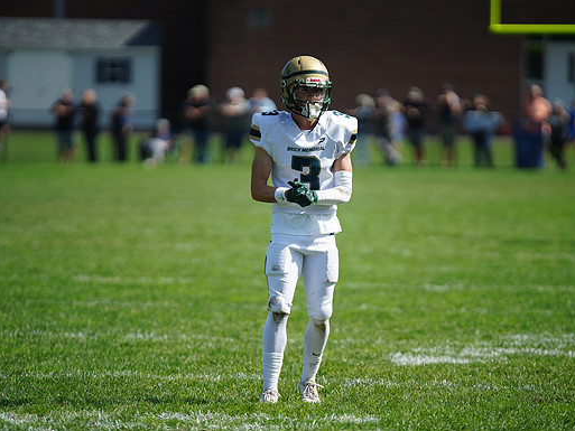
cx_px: 304
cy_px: 216
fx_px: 5416
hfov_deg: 6.1
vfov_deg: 4.6
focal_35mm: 326
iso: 400
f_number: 2.8
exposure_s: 1/5000
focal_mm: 300
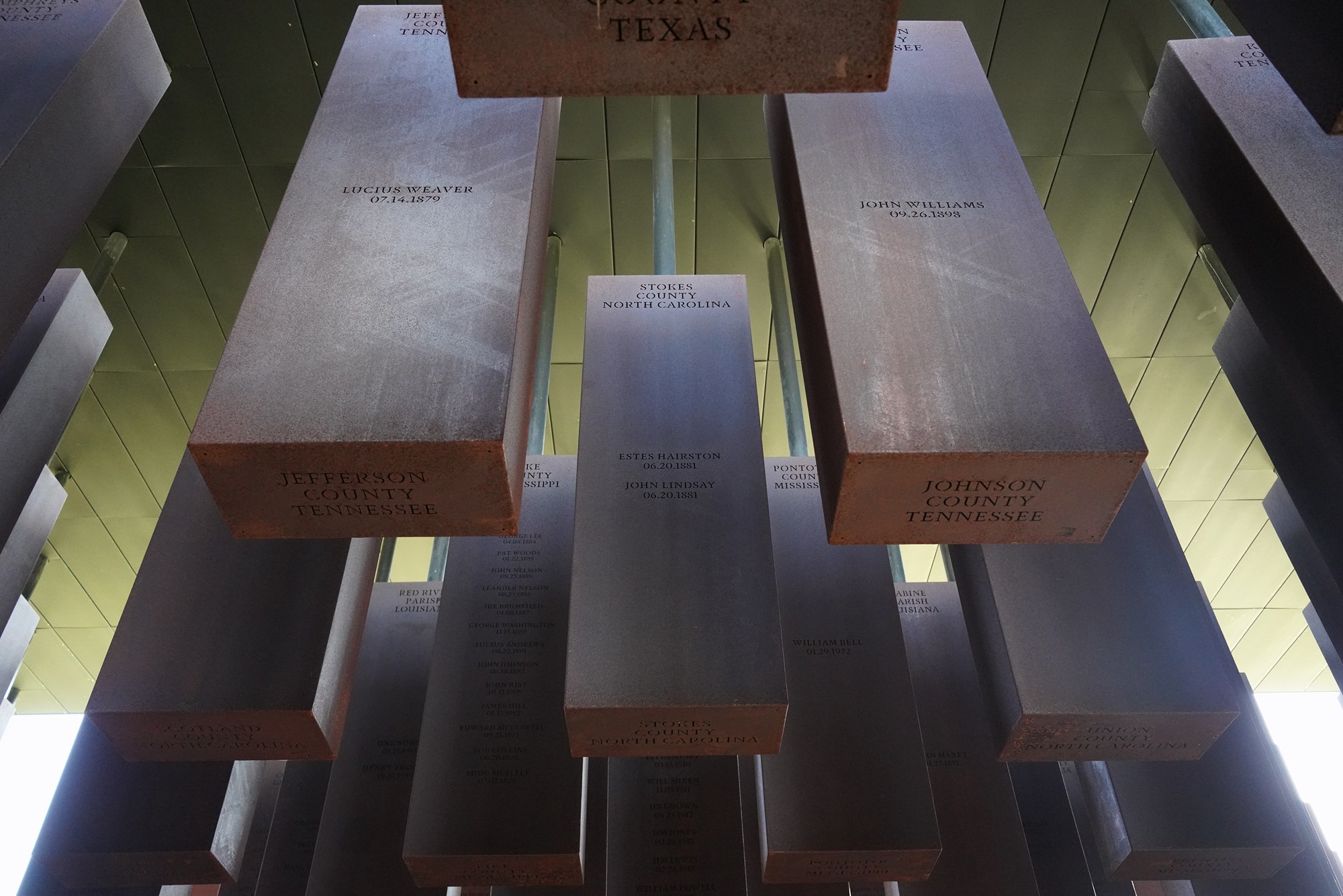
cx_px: 672
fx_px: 1045
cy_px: 448
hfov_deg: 65.5
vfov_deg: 46.4
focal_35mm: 28
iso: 6400
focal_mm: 28
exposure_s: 1/100
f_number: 4.5
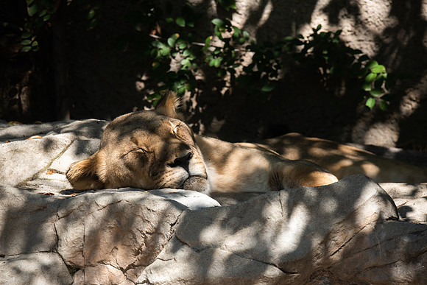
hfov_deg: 4.6
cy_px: 142
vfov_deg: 3.1
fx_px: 5338
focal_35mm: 450
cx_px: 214
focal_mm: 450
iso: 1250
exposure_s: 1/1000
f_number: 8
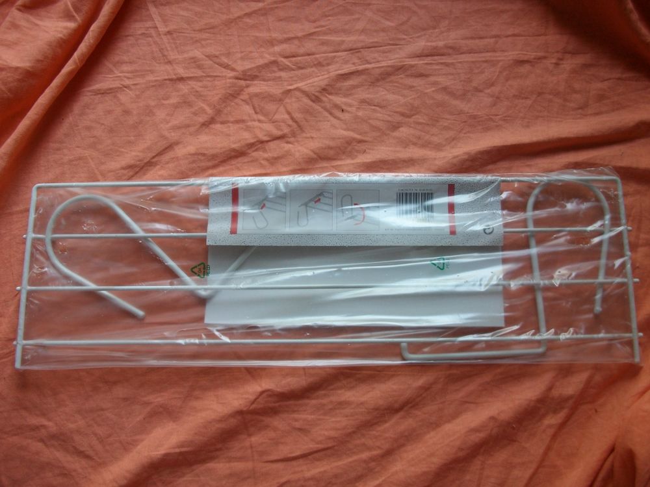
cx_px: 325
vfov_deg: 44.2
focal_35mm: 32
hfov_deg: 56.8
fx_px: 601
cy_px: 244
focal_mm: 5.7
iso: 90
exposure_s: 1/40
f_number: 2.9
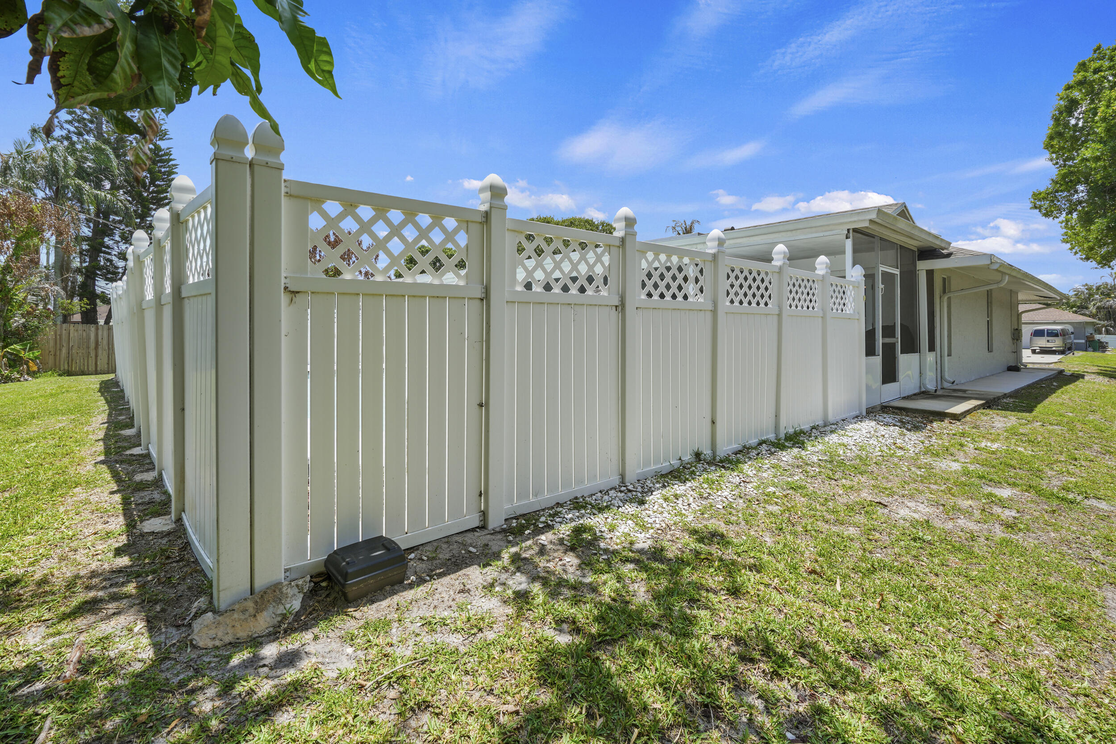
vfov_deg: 73.8
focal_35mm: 16
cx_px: 558
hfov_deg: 96.7
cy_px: 372
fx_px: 496
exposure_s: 1/50
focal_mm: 16
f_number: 10
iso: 100
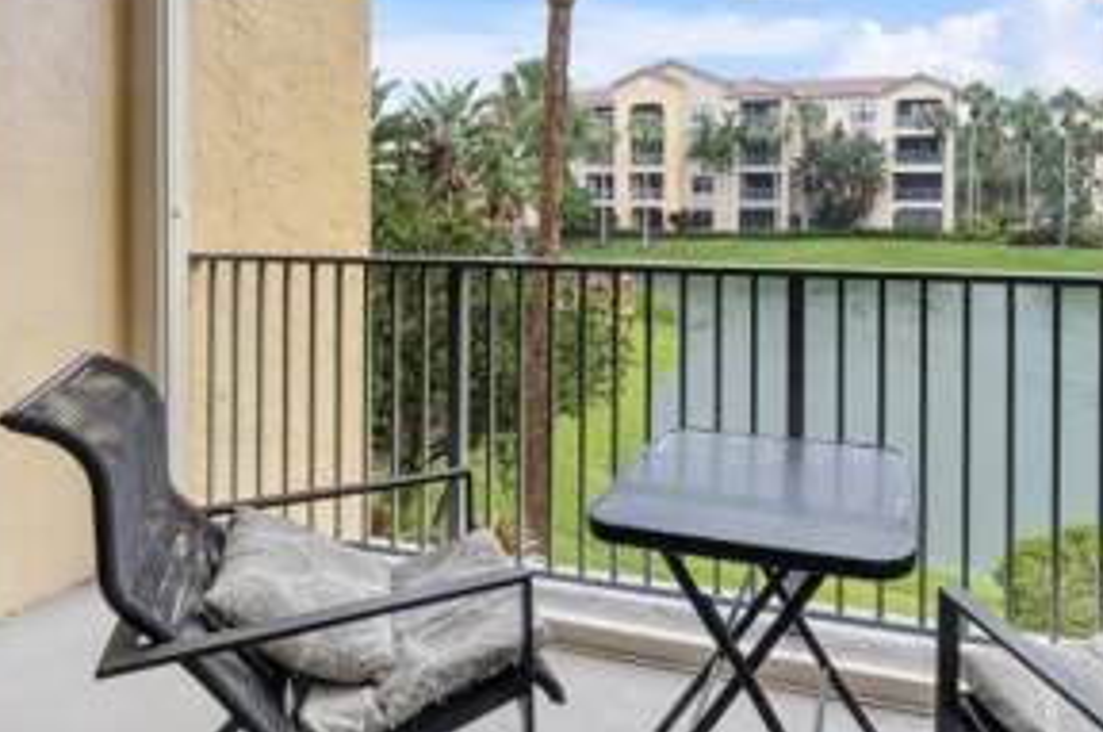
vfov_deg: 49.2
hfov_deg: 70.3
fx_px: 765
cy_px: 186
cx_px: 697
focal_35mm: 25
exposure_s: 1/40
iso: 100
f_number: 11
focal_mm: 10
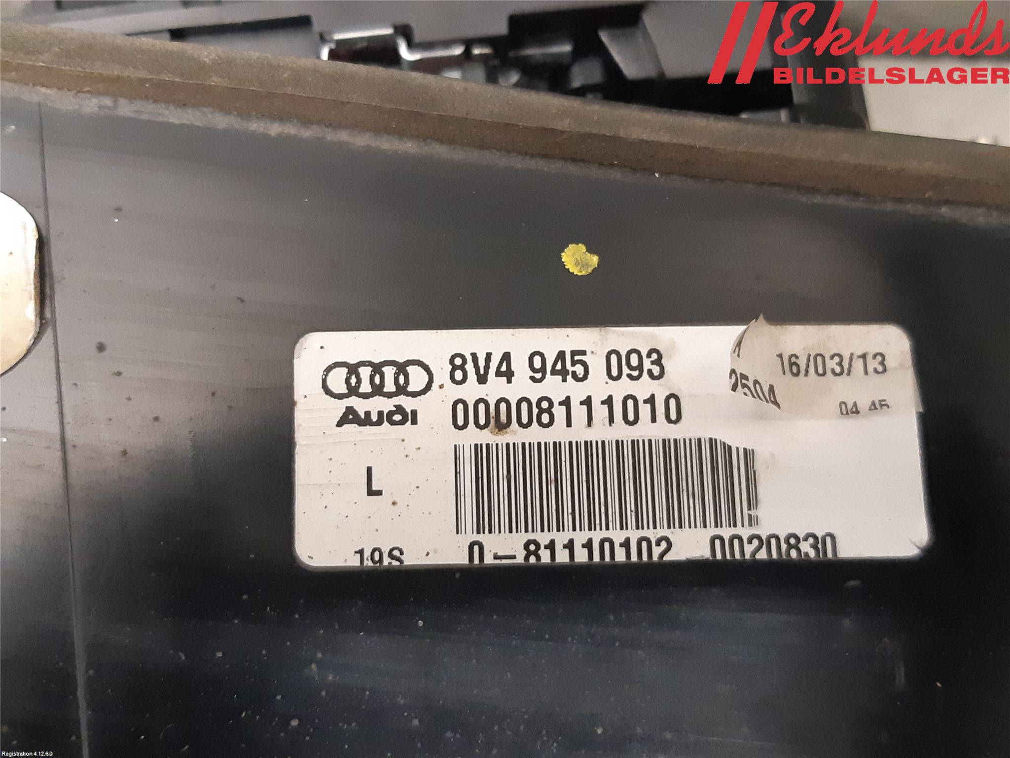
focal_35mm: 26
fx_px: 759
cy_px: 379
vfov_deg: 53.1
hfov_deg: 67.3
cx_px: 505
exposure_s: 1/25
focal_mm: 3.93
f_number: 1.7
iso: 320
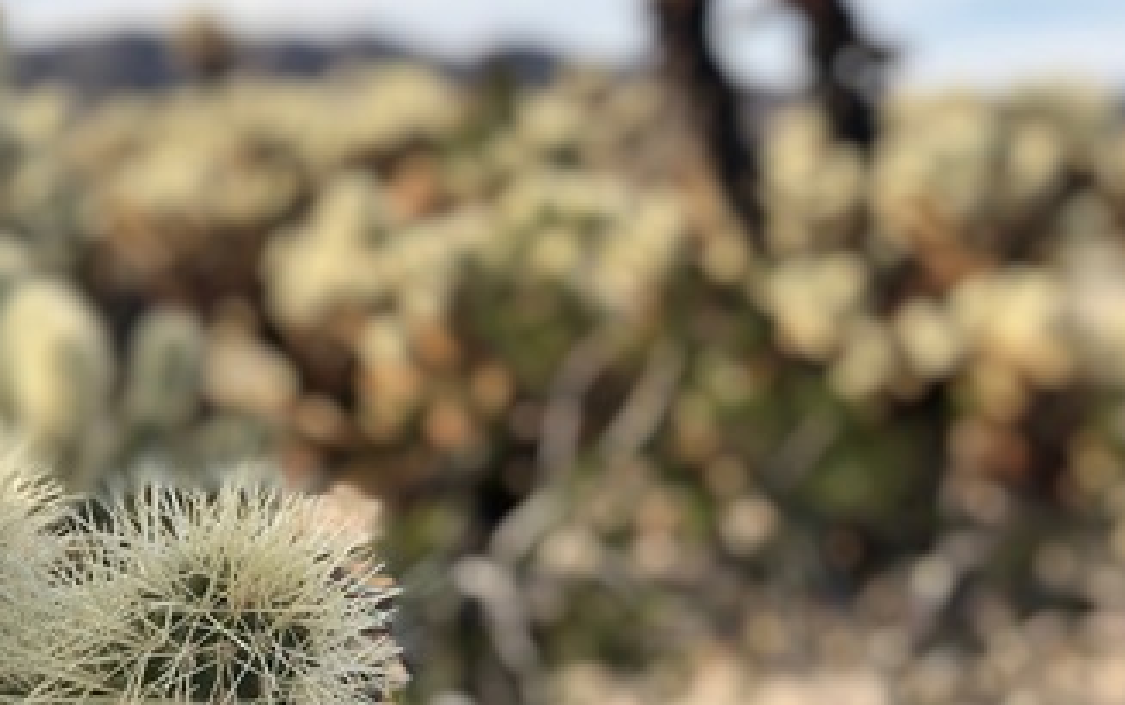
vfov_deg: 13.0
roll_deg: -0.4
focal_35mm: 101
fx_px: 3099
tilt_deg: -3.0
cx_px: 282
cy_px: 437
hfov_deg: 20.4
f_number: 2.4
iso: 16
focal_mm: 6
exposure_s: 1/363
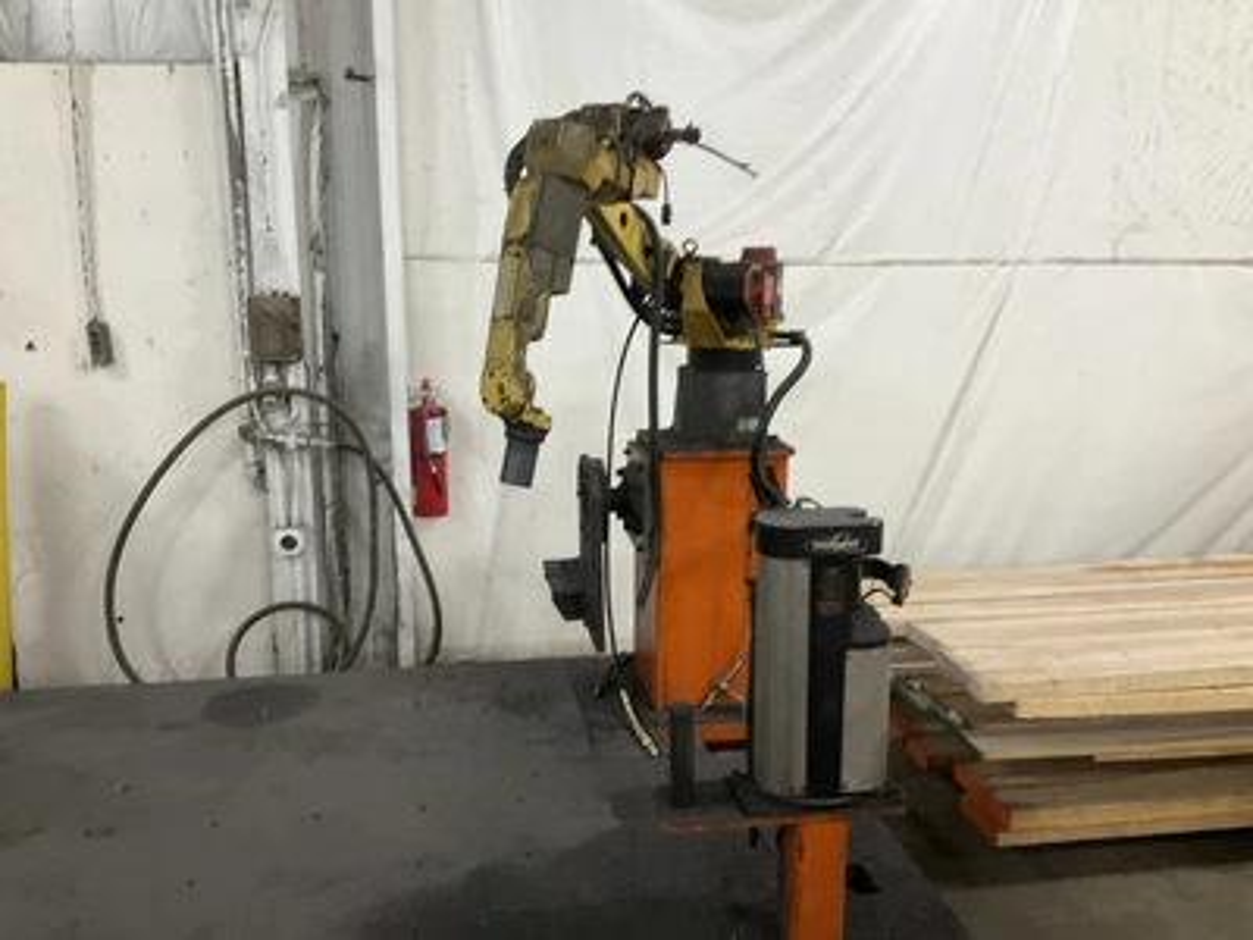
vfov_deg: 48.2
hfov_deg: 61.7
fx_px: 1050
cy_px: 470
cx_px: 626
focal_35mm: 29
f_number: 1.8
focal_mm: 3
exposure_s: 1/60
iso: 125
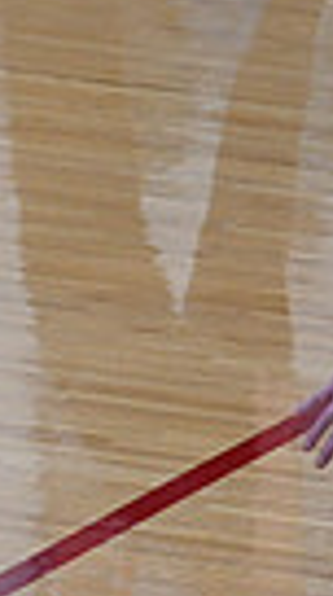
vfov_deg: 2.4
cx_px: -841
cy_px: -64
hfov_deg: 1.3
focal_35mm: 896
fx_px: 14135
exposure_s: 1/400
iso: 4000
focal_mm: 200
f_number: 4
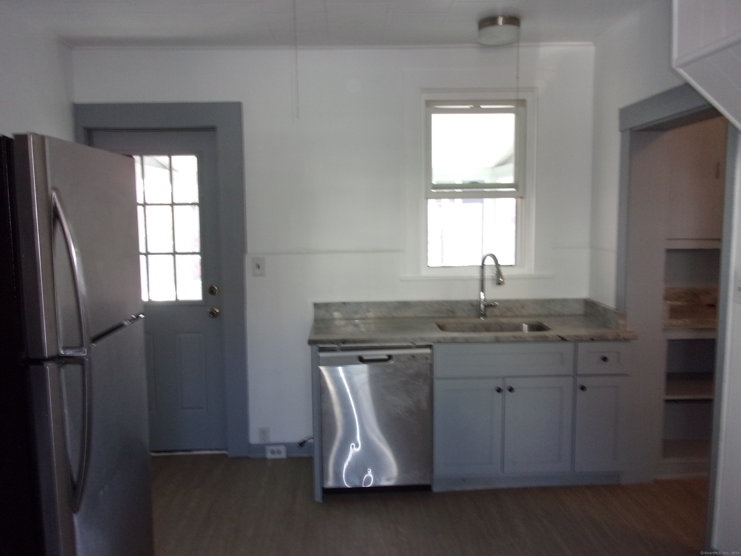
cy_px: 278
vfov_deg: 49.7
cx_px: 370
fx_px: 599
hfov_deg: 63.4
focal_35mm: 28
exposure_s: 1/34
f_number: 3.9
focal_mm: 5.1
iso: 200
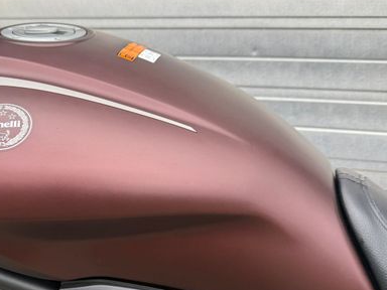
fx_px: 447
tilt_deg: -16.5
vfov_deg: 35.5
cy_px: 200
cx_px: 121
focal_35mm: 40
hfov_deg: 45.9
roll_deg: -2.9
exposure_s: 1/840
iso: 80
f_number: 1.78
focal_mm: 6.76
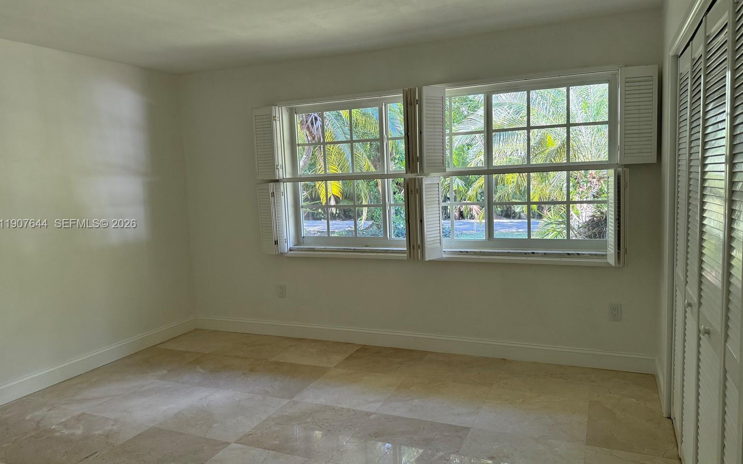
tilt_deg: -5.4
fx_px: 526
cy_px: 224
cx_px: 368
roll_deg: +2.3
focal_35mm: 26
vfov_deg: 47.6
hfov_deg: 70.4
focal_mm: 6.76
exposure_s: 1/121
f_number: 1.78
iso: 160
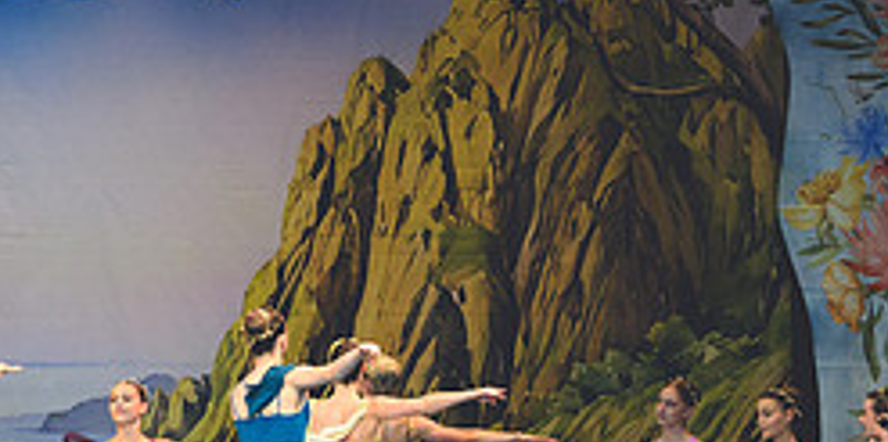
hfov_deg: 7.8
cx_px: -64
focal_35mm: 284
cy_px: 615
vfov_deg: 3.9
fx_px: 6511
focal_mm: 70
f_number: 2.8
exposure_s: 1/500
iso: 1600
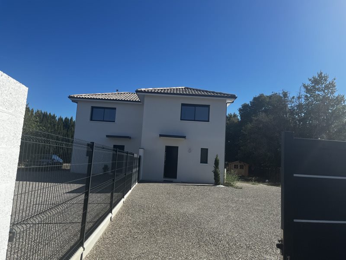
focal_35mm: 26
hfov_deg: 67.3
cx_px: 173
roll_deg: +0.6
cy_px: 130
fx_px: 260
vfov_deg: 53.1
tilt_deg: +4.7
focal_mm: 5.1
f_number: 1.6
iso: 50
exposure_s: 1/3413
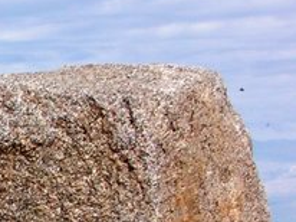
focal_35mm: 209
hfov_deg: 8.6
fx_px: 1785
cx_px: -417
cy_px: 360
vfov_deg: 7.0
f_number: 8.7
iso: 50
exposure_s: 1/125
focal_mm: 7.6
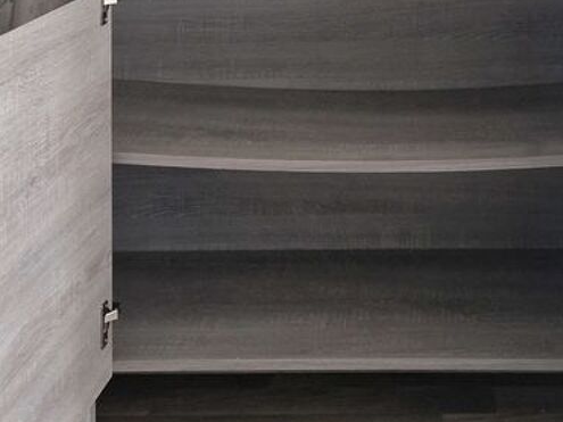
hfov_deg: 30.8
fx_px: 1008
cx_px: 405
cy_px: -229
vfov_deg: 20.1
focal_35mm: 62
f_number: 1.8
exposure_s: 1/100
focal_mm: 5.4
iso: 320
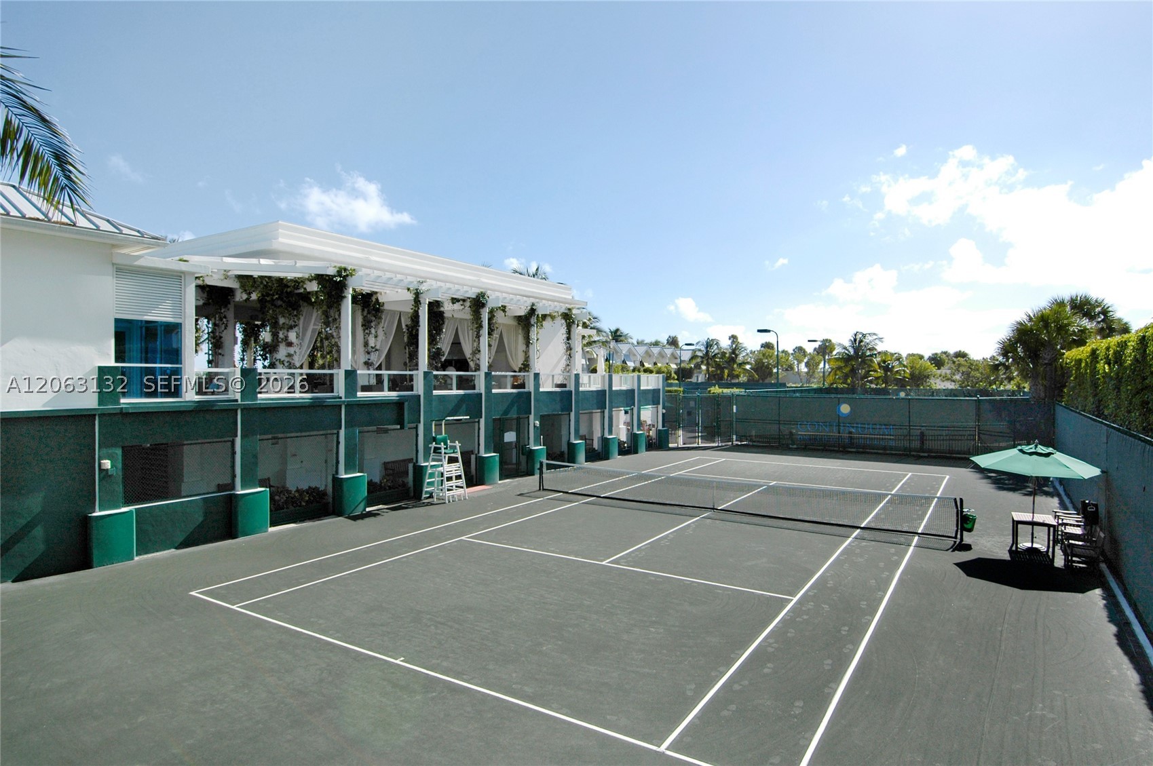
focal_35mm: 20
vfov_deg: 63.1
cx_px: 576
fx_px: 624
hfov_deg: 85.5
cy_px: 383
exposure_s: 1/640
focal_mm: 13
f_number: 8
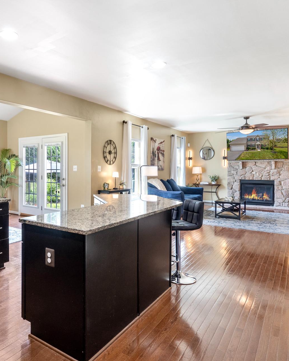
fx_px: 257
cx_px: 75
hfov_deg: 56.1
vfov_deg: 70.3
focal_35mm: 24
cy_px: 172
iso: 640
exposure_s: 1/1.25
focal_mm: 16
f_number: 8
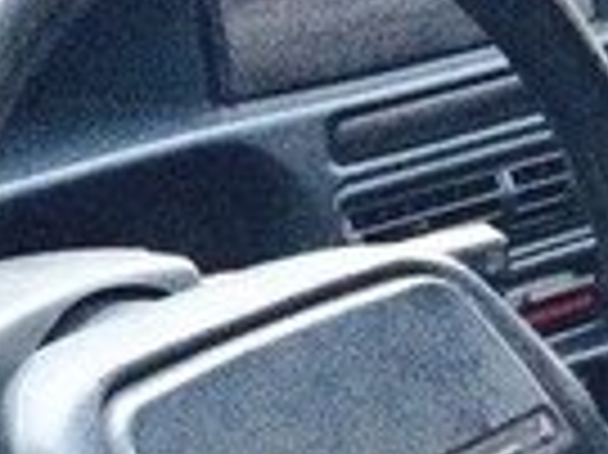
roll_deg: -6.0
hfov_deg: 13.9
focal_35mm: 142
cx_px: 311
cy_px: 721
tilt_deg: -30.0
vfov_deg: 10.0
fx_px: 2492
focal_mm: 4.15
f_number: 2.2
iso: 320
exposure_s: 1/25
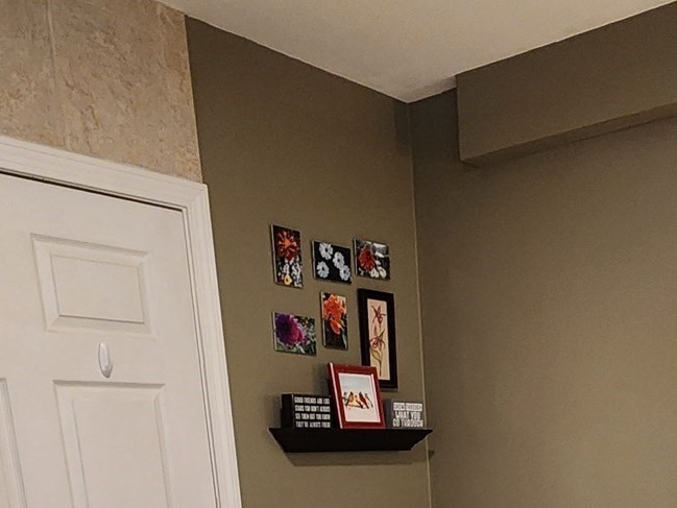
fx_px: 802
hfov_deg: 43.9
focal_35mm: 41
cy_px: 651
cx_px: 525
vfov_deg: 29.0
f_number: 2.2
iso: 400
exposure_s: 1/60
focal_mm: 2.2
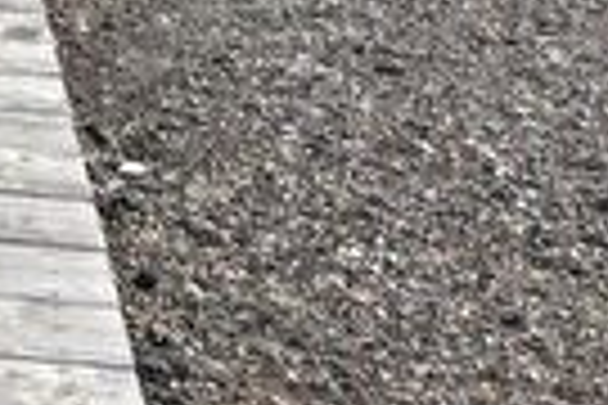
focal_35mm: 156
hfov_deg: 11.5
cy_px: -346
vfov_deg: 8.4
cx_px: -707
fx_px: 2634
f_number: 9
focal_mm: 20
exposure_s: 1/320
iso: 200
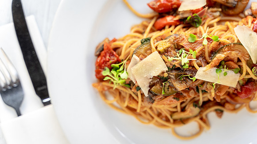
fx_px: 514
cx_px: 128
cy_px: 80
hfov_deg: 28.1
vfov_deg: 16.0
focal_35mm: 75
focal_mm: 72
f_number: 2.8
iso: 100
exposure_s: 1/125
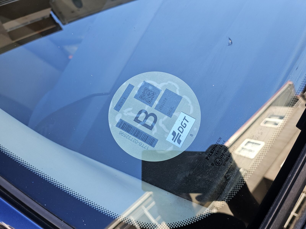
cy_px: 114
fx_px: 203
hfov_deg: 73.9
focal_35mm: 23
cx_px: 153
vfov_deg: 58.9
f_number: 1.7
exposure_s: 1/180
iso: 50
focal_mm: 6.3
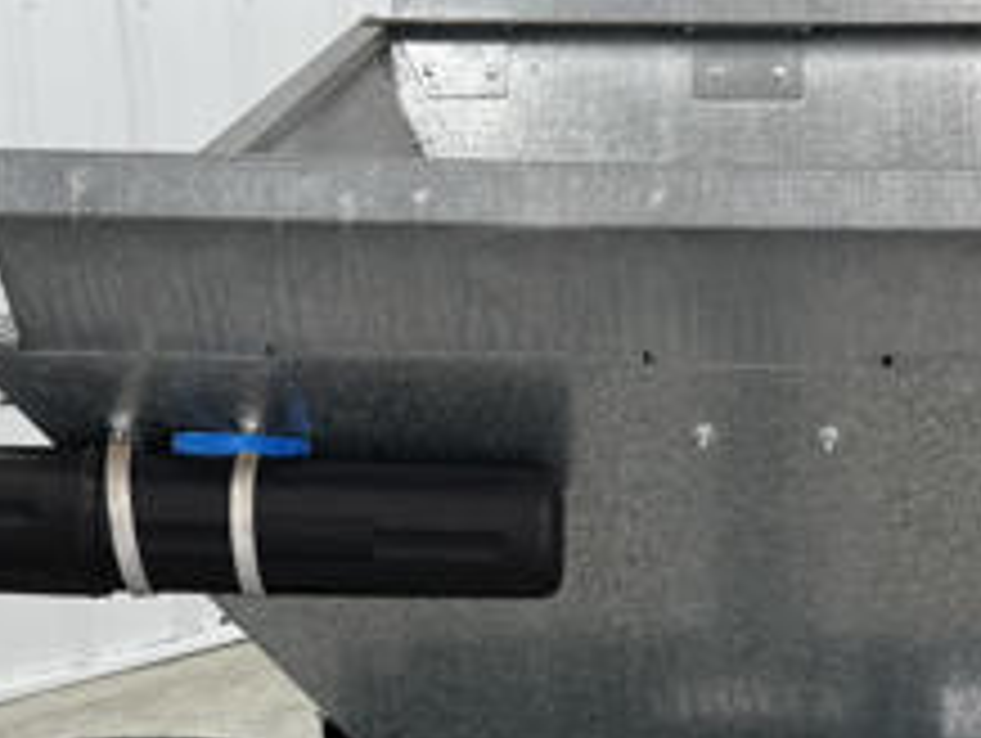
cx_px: 734
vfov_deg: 16.5
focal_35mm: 88
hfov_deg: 22.0
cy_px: 729
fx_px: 2497
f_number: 1.78
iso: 64
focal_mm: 6.76
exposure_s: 1/120
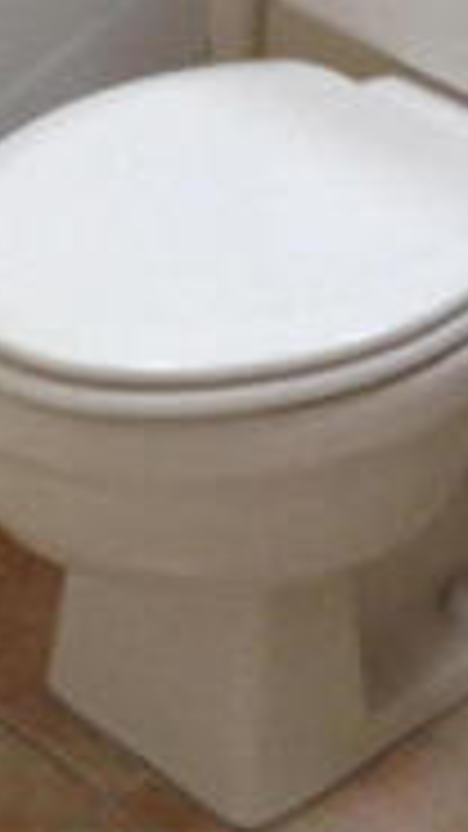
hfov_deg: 7.6
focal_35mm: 158
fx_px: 3487
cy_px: -684
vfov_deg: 12.4
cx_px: -72
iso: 125
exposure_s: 1/20
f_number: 2.4
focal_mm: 4.28
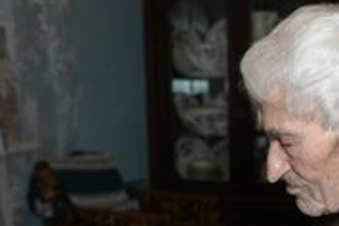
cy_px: 240
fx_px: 763
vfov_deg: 16.4
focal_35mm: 81
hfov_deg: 24.7
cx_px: 263
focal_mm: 36
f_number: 4
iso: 3200
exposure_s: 1/160
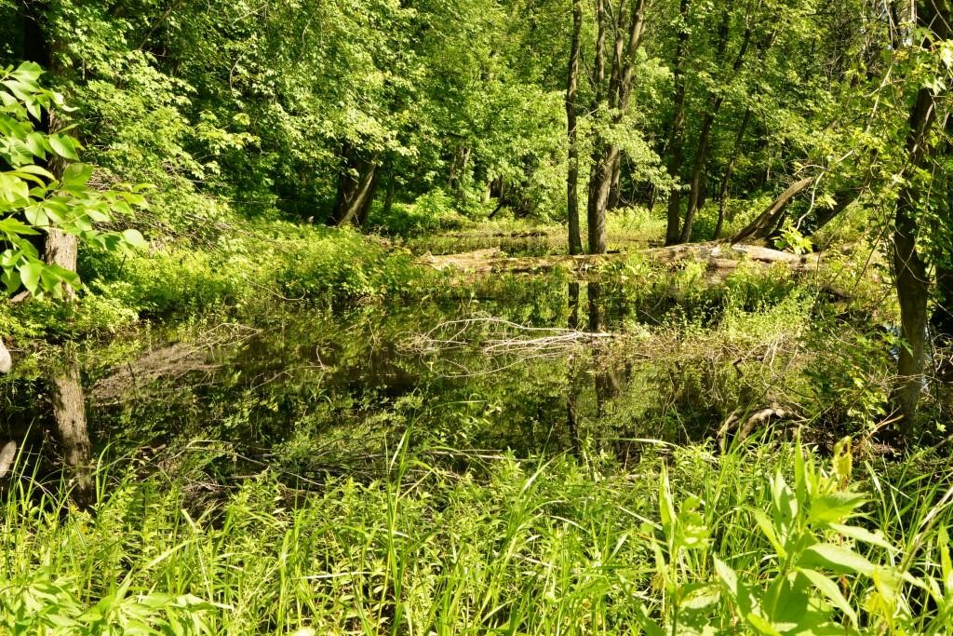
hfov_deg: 42.7
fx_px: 1218
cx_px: 476
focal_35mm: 46
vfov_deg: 29.3
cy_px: 318
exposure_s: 1/200
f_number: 11
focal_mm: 46
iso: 640
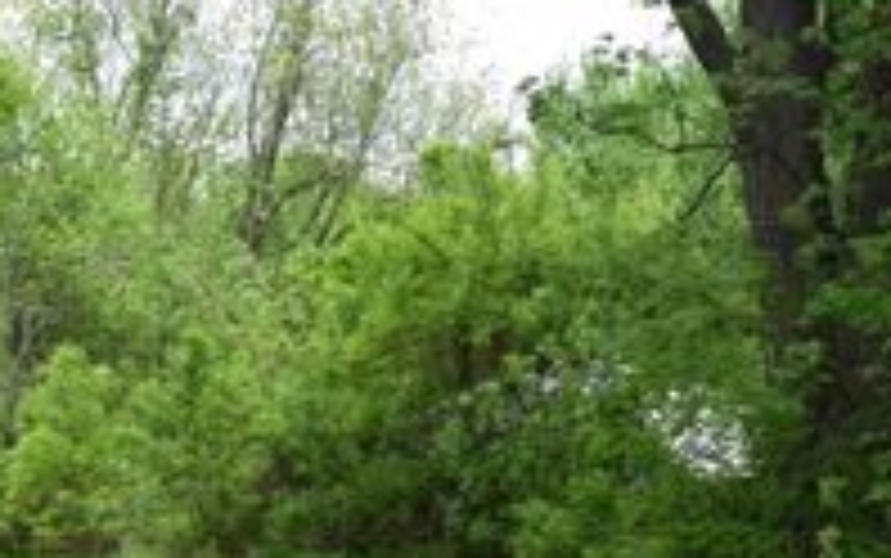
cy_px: 596
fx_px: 1871
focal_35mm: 77
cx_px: -40
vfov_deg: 16.5
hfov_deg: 25.2
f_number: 8
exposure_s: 1/250
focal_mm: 20
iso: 200
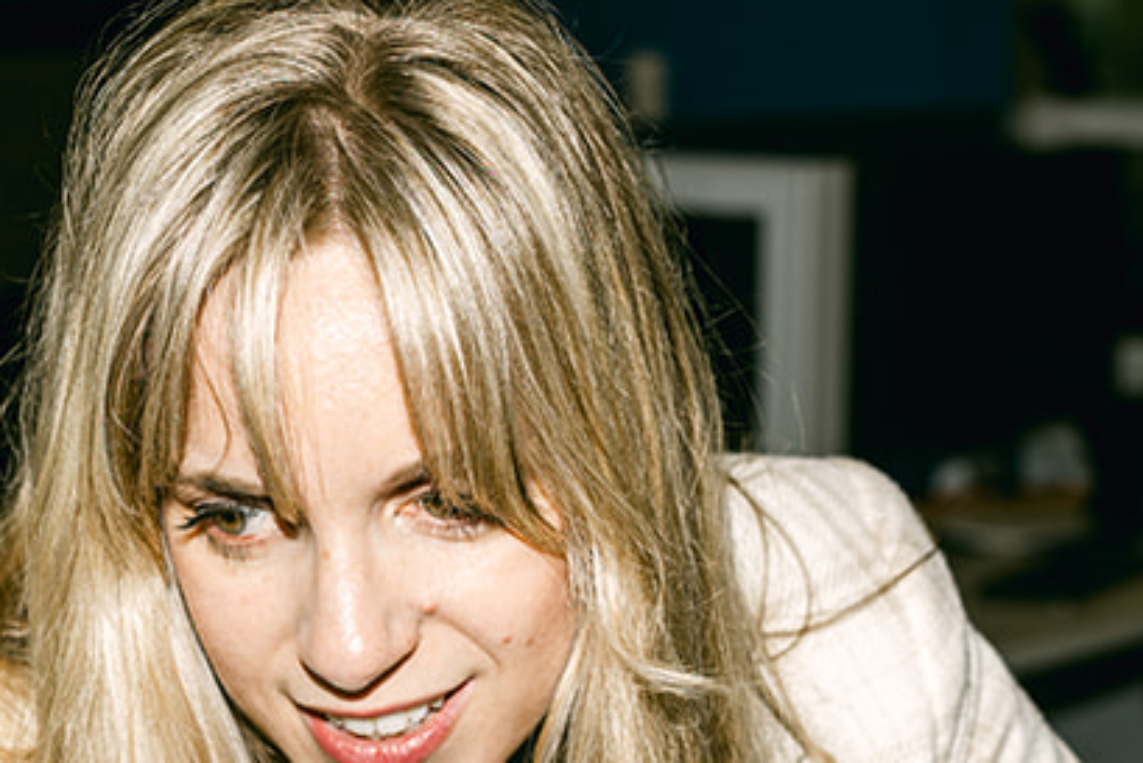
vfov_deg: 9.8
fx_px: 4351
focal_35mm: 137
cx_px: 743
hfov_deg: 14.9
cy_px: 1069
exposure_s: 1/125
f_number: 3.2
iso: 64
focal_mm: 35
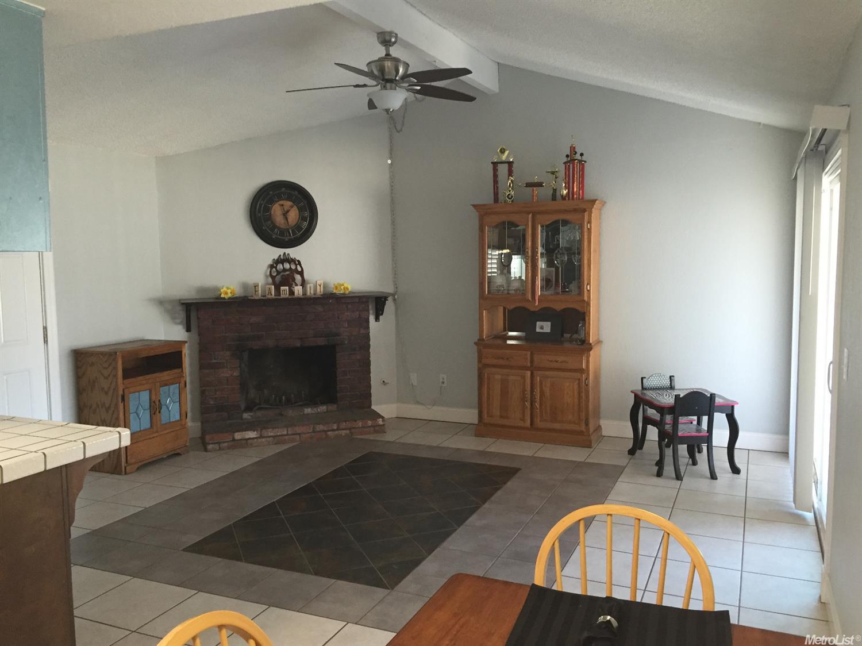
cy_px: 323
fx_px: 722
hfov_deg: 61.7
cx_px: 431
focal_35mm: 29
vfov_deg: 48.2
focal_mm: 4.15
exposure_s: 1/30
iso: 125
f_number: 2.2
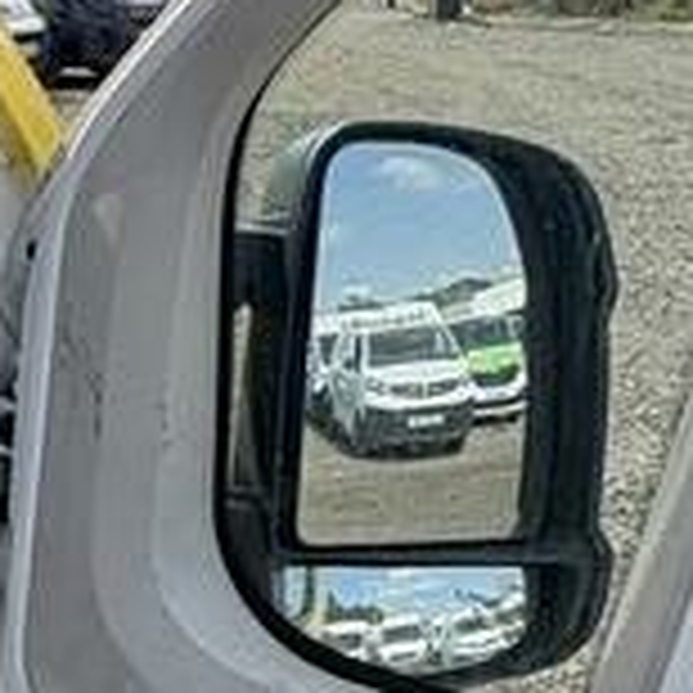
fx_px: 1631
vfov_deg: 24.0
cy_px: 338
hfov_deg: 18.3
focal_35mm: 72
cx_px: -594
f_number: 2.2
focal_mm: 2.22
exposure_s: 1/600
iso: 40
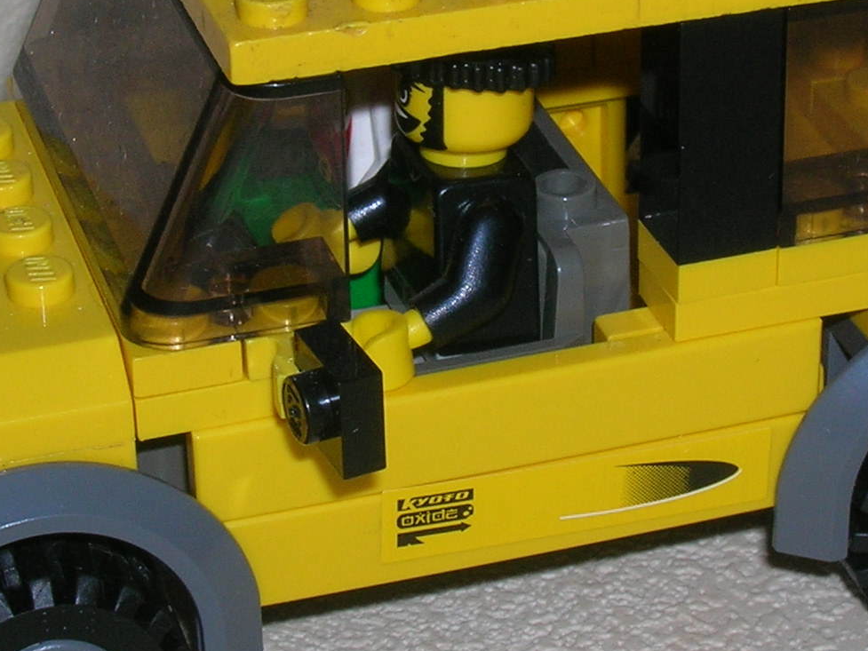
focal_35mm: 122
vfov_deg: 12.1
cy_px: 248
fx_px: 3060
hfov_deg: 16.1
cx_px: 448
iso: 50
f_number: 5.4
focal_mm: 7.7
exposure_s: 1/60.1
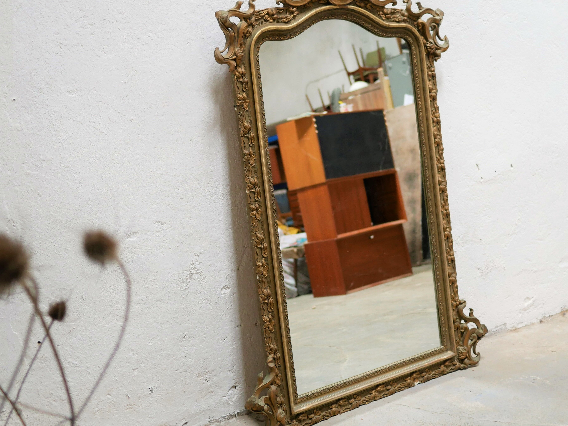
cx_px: 328
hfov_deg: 37.4
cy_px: 182
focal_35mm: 51
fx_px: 837
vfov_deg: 28.5
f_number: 1.7
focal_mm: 20
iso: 500
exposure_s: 1/60
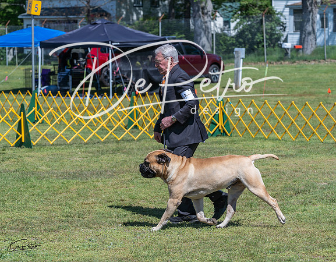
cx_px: 169
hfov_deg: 13.7
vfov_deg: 10.7
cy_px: 129
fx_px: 1402
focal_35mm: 142
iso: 125
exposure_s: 1/640
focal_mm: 118
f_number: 6.3
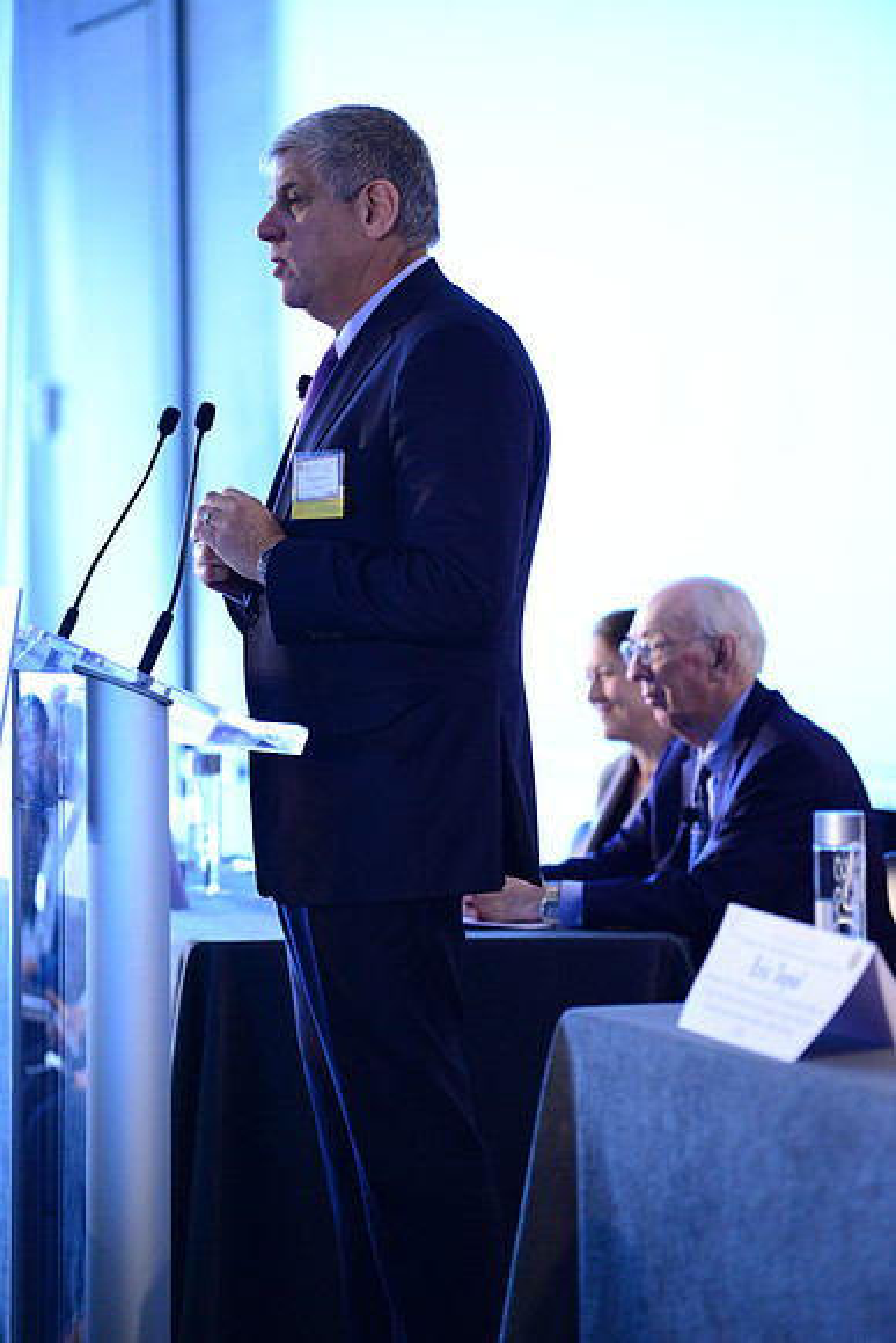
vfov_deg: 14.7
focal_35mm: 140
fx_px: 5223
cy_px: 672
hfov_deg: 9.8
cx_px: 448
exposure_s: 1/200
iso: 4000
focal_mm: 140
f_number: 2.8
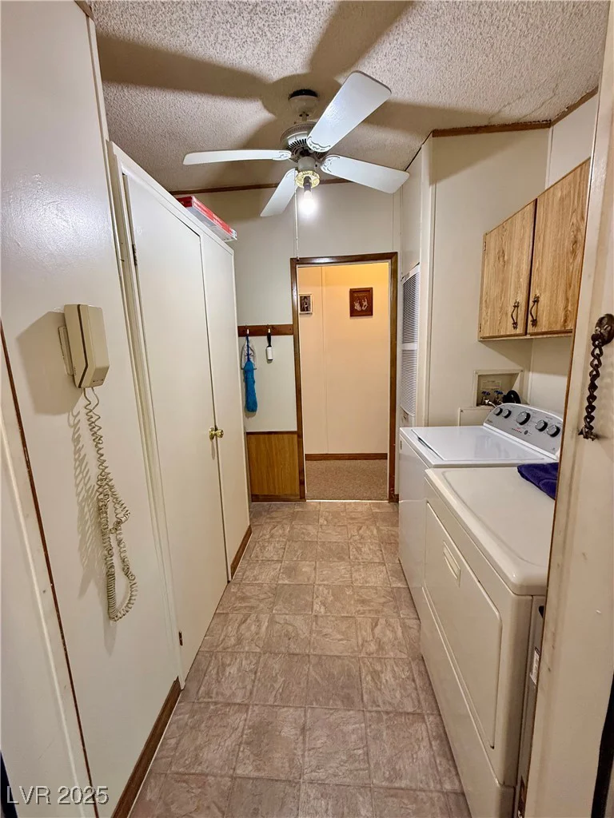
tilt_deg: -10.6
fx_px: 331
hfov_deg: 85.7
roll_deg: +2.3
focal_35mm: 14
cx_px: 307
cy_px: 409
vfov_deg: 102.1
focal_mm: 2.22
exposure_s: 1/60
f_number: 2.2
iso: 250
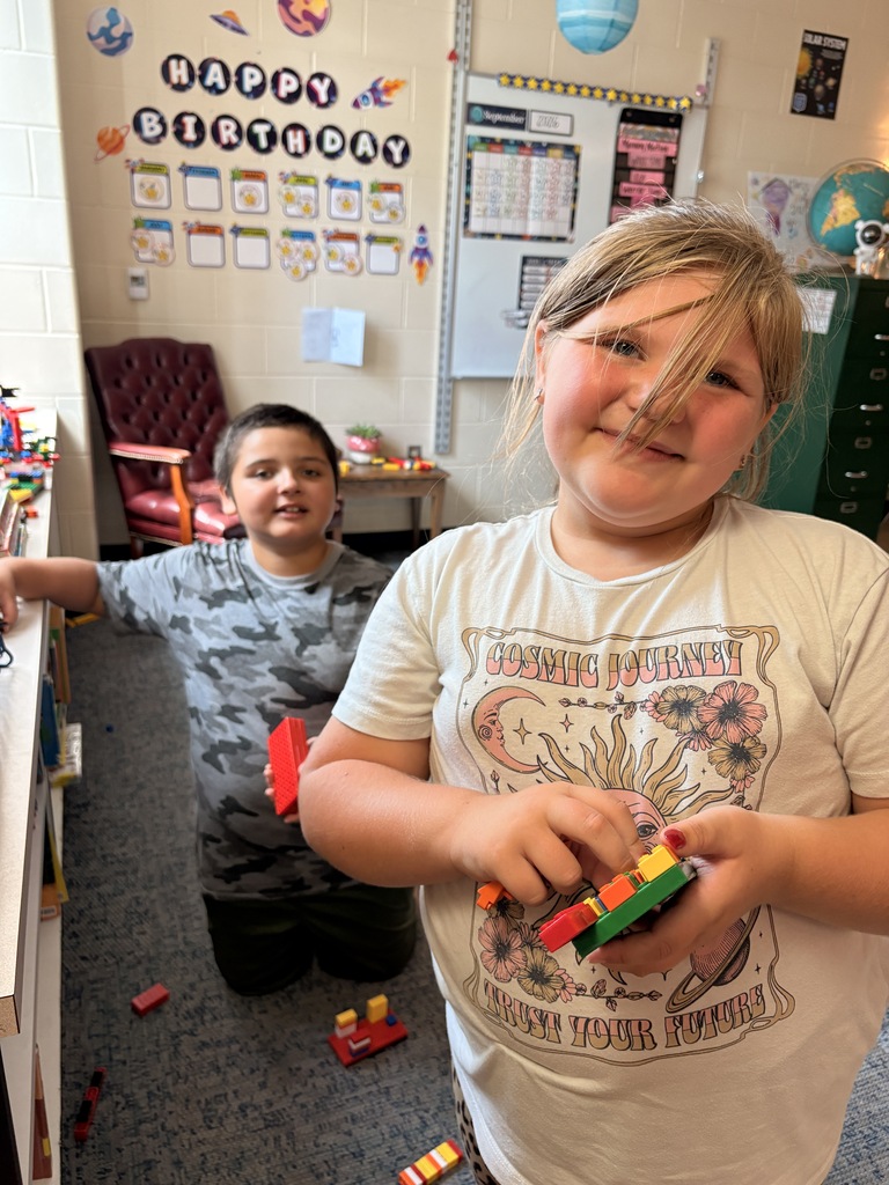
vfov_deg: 67.3
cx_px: 444
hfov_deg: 53.1
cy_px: 592
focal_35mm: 26
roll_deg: -2.5
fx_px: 890
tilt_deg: -19.5
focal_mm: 5.96
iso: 160
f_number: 1.6
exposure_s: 1/60
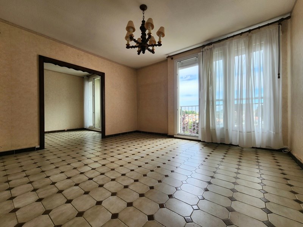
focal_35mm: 13
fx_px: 114
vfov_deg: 89.9
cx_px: 152
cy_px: 114
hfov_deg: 106.2
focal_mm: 2.2
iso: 50
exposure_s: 1/143
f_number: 2.2
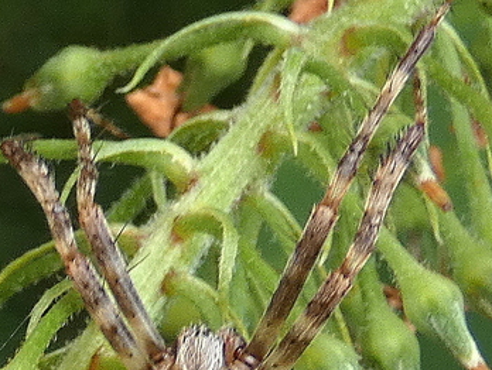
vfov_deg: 13.9
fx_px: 1494
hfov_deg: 18.7
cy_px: 370
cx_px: 305
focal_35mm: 105
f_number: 3.7
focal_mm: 7.8
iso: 80
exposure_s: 1/100
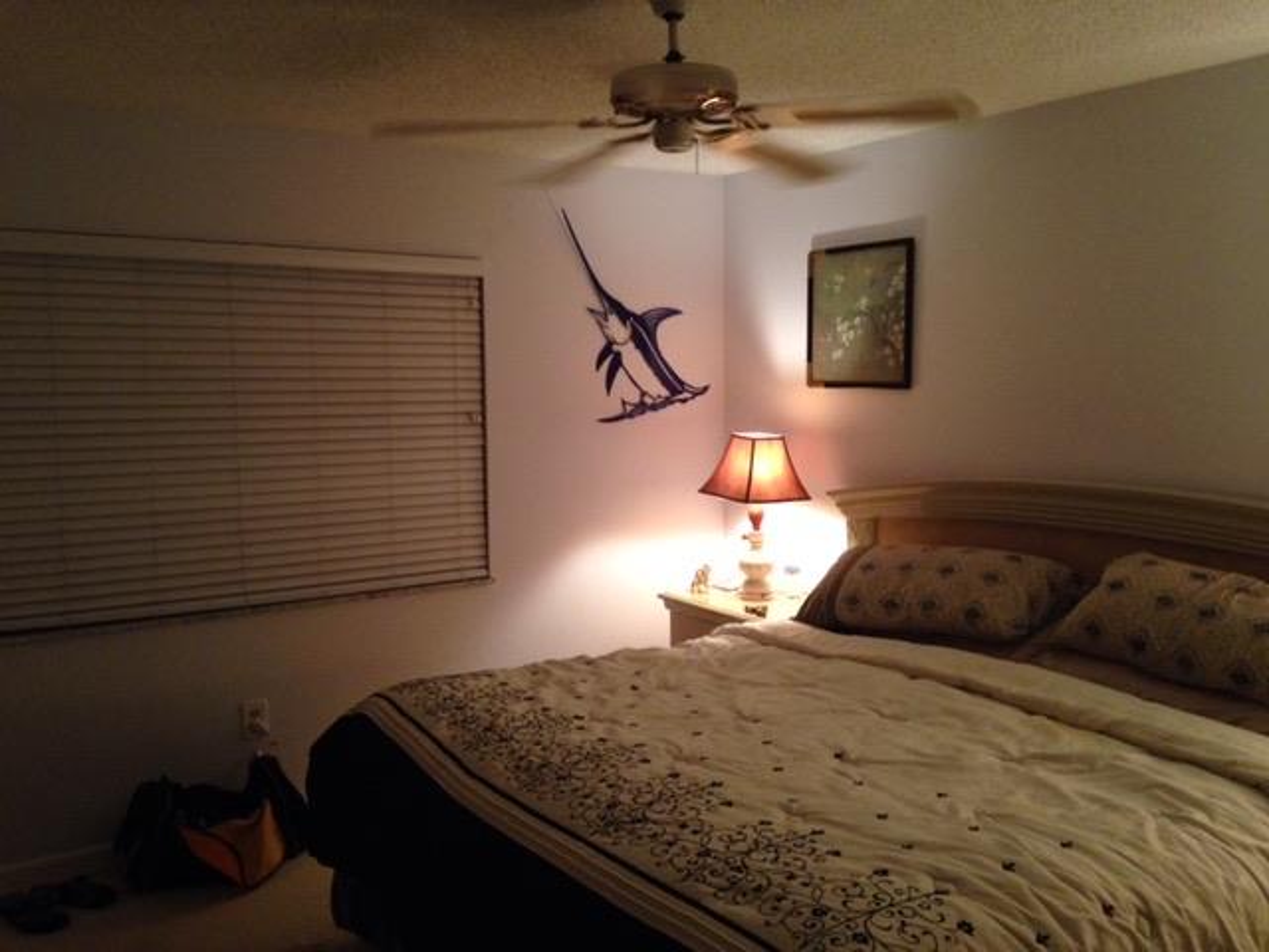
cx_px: 634
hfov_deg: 55.4
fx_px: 1210
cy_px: 476
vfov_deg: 42.9
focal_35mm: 33
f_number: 2.4
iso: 250
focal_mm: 4.12
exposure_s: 1/20
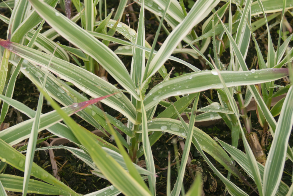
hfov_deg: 17.5
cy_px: 66
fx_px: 950
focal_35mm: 117
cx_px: 115
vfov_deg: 11.7
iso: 1250
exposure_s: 1/500
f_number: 9
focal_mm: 55
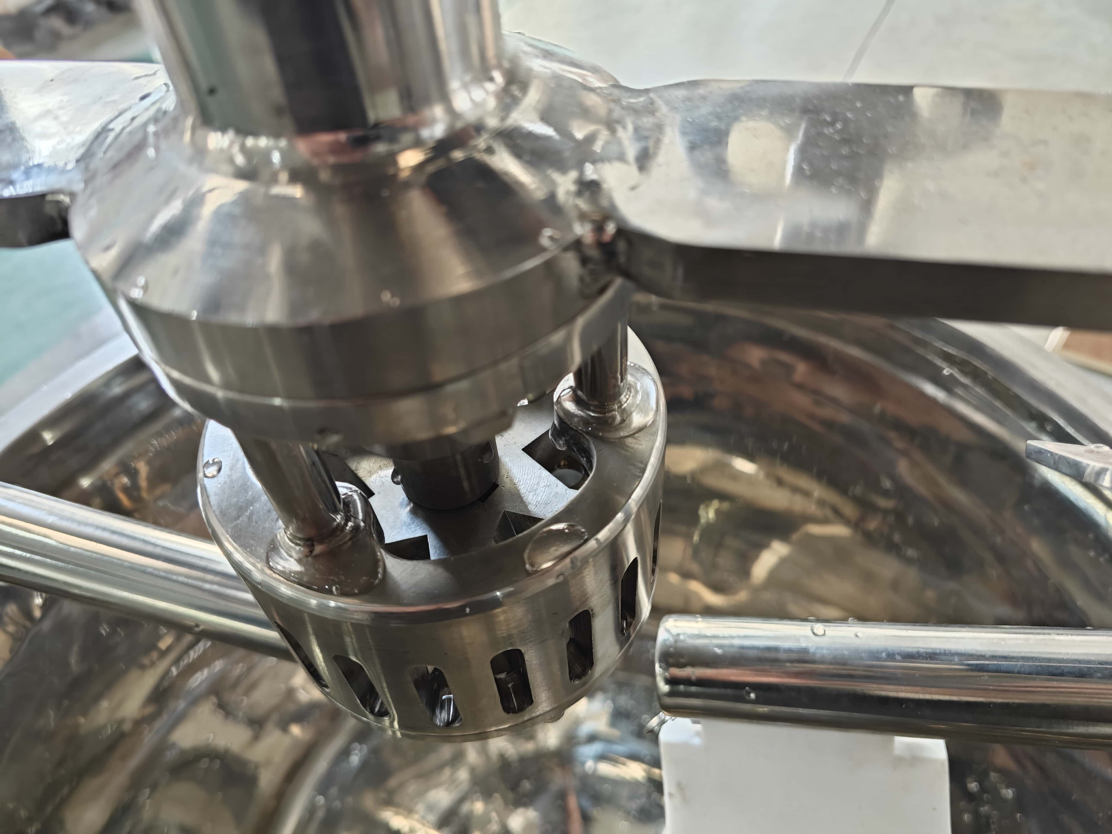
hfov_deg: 73.9
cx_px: 556
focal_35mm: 23
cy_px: 417
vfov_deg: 58.9
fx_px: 739
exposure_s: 1/50
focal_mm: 5.43
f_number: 1.8
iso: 500
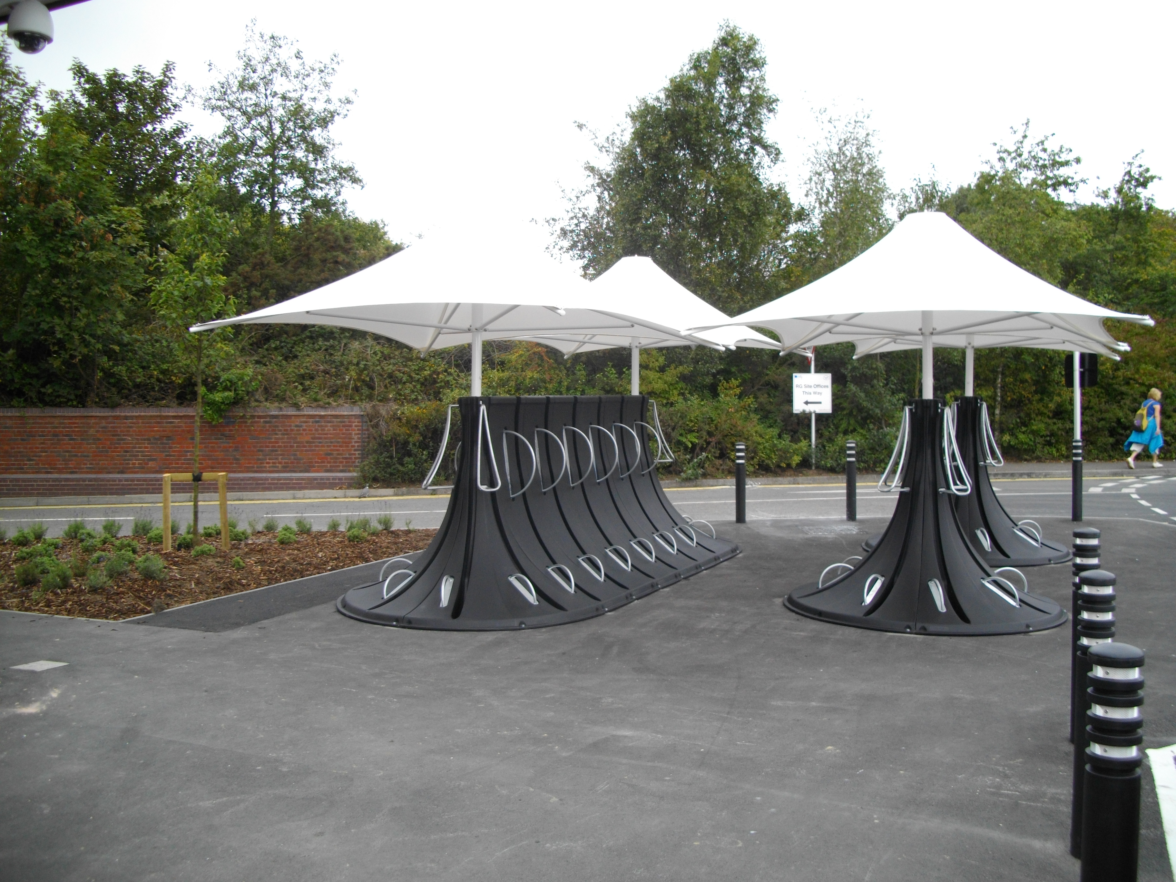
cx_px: 588
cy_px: 441
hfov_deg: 58.4
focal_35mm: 31
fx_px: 1053
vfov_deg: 45.4
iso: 100
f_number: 2.9
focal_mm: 5.7
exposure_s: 1/250
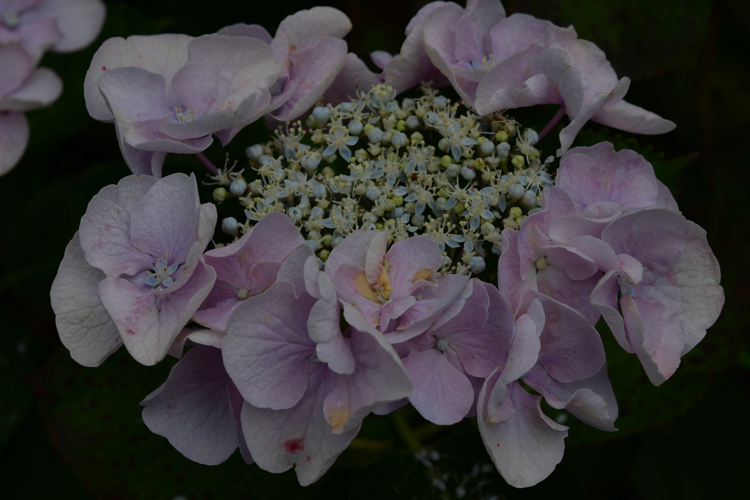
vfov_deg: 15.2
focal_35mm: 90
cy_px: 250
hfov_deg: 22.6
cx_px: 375
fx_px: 1875
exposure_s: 1/1000
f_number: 8
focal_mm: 60
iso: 200
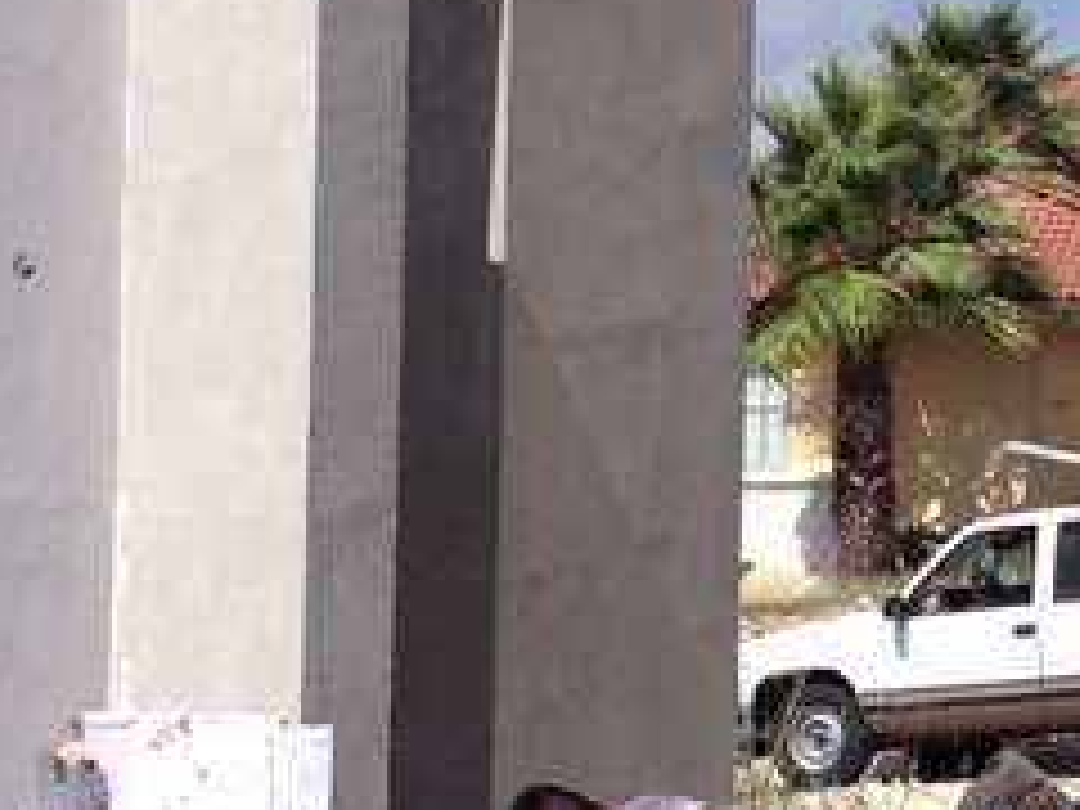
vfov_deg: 8.5
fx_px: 5460
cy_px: 662
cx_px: 1454
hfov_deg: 11.0
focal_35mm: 175
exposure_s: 1/2513
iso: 50
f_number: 2.4
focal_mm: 4.28
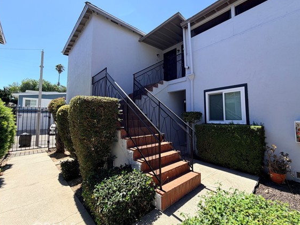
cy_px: 107
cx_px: 167
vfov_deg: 78.0
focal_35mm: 16
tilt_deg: +4.9
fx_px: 139
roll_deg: +0.5
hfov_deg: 94.1
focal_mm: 2.22
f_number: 2.2
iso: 40
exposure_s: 1/658
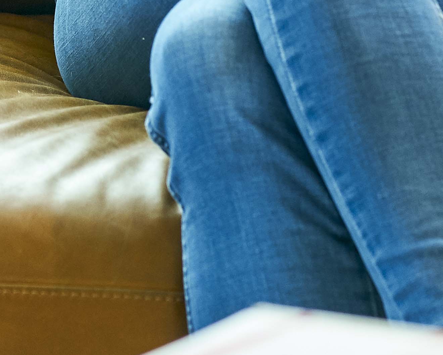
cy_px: -505
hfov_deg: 4.0
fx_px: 6266
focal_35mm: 478
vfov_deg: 3.2
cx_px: -66
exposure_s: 1/200
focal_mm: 85
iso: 640
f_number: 2.8
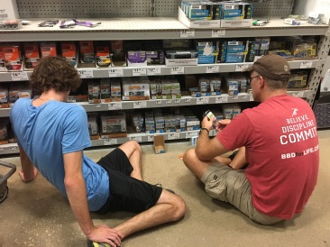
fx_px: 276
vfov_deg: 48.2
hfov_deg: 61.7
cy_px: 124
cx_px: 165
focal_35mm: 29
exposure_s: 1/30
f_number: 2.2
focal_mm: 4.15
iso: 200
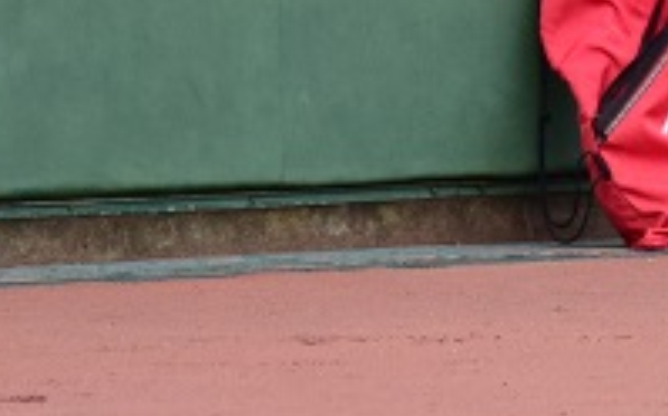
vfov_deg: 1.6
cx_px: 1259
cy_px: -359
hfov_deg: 2.5
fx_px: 15352
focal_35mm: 844
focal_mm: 110
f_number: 4.8
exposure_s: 1/1250
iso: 500
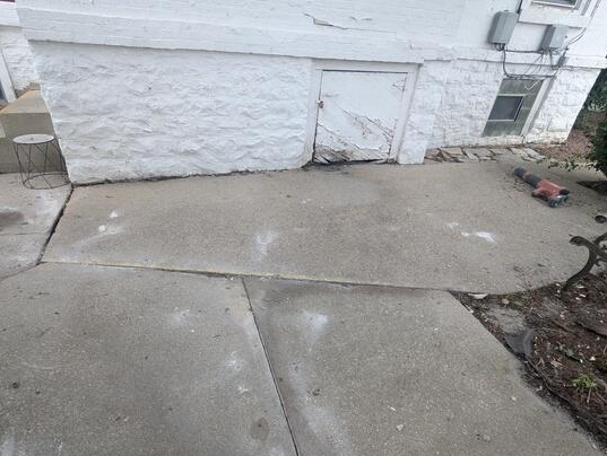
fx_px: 334
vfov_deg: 68.6
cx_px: 296
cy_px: 253
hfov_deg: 84.6
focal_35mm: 19
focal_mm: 2.35
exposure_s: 1/130
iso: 48
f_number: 2.2
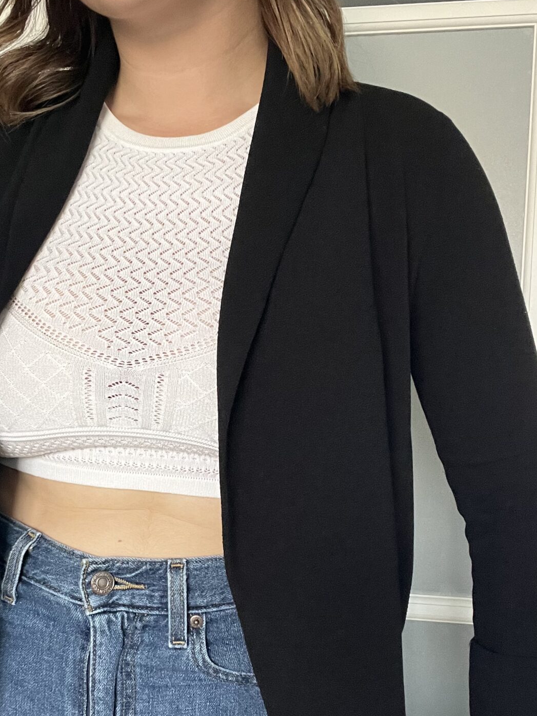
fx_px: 910
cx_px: 197
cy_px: 436
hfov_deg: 32.7
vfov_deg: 42.7
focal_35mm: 44
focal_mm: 2.71
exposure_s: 1/60
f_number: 2.2
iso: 250
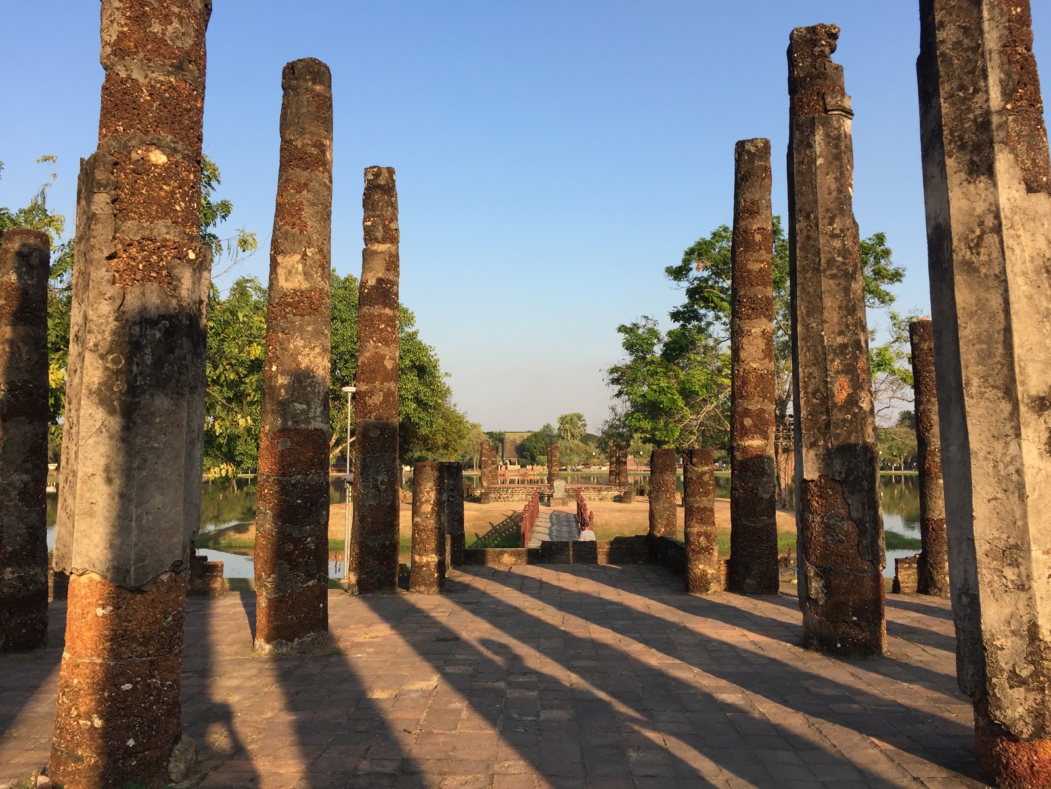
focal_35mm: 29
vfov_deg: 48.2
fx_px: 880
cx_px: 526
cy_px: 394
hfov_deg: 61.7
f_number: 2.2
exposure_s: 1/1099
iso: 32
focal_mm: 4.15
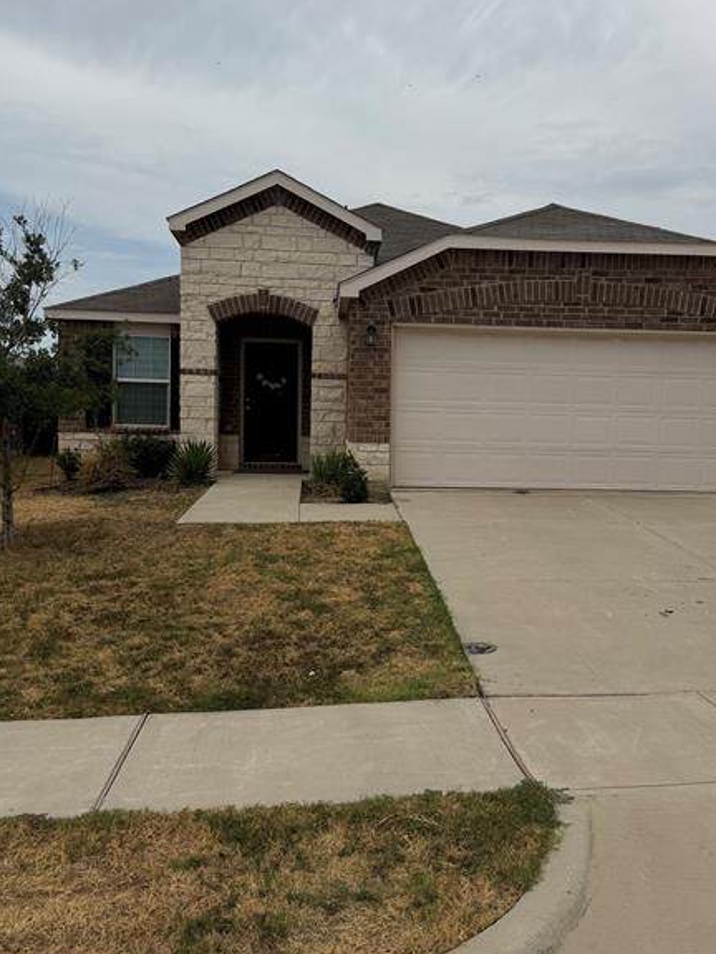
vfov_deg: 56.8
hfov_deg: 44.0
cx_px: 419
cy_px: 442
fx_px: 883
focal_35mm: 32
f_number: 1.78
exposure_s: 1/10309
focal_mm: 6.76
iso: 80
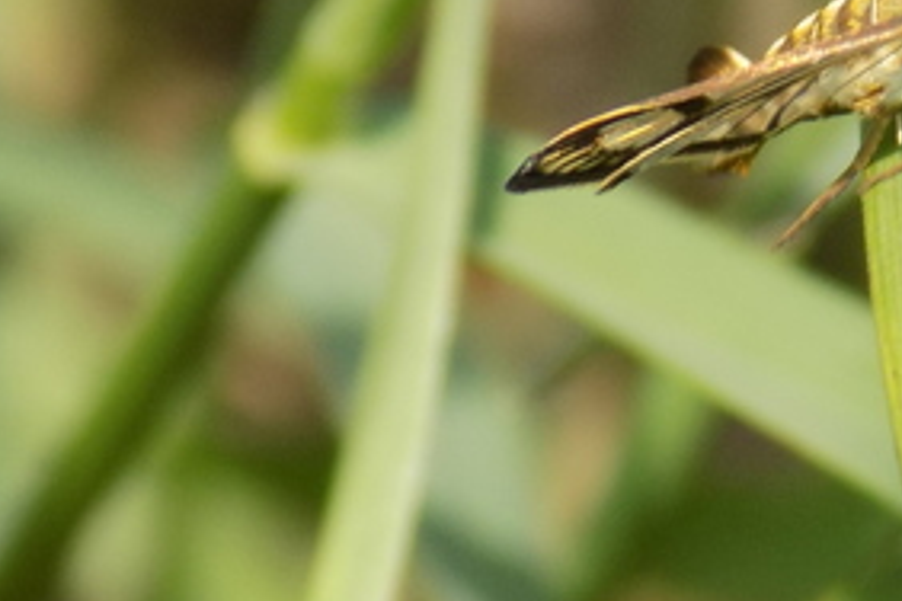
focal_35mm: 597
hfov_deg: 3.5
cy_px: 67
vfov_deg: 2.3
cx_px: 852
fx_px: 14957
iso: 80
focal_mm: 33.7
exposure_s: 1/160
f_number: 5.4
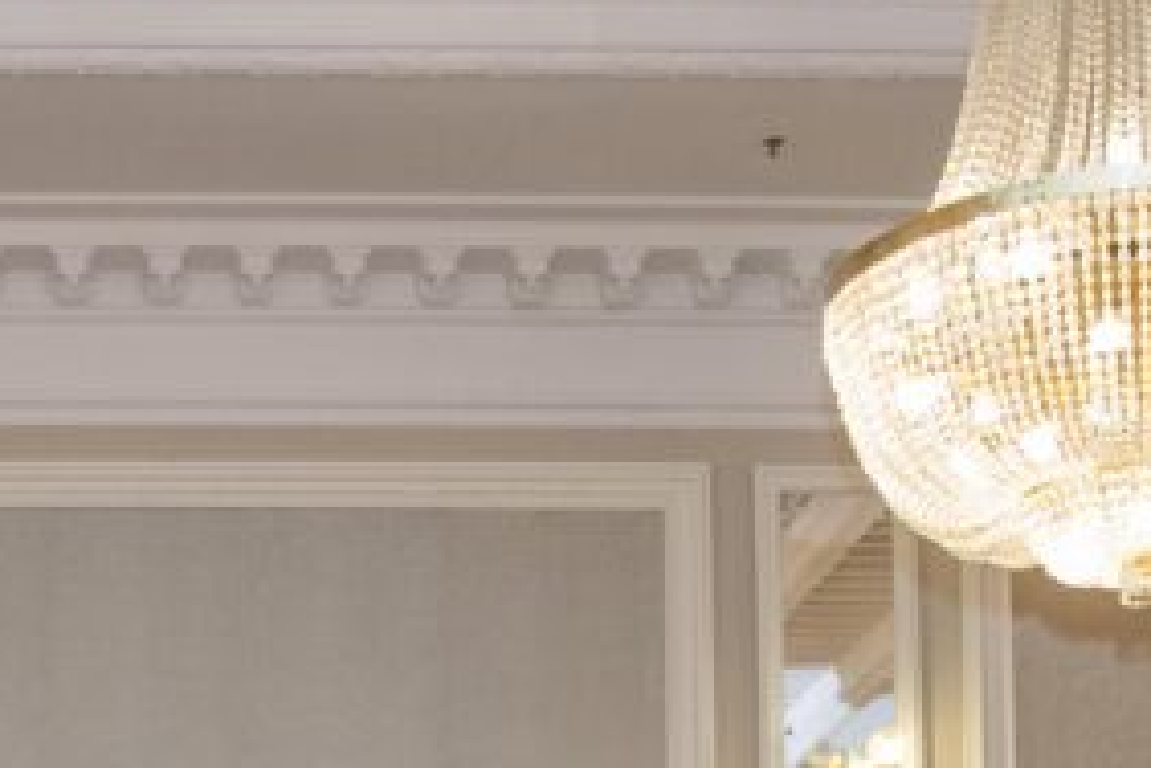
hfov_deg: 22.8
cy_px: 1344
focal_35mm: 87
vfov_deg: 14.1
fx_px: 2781
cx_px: 110
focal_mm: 24
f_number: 5
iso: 2000
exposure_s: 1/160
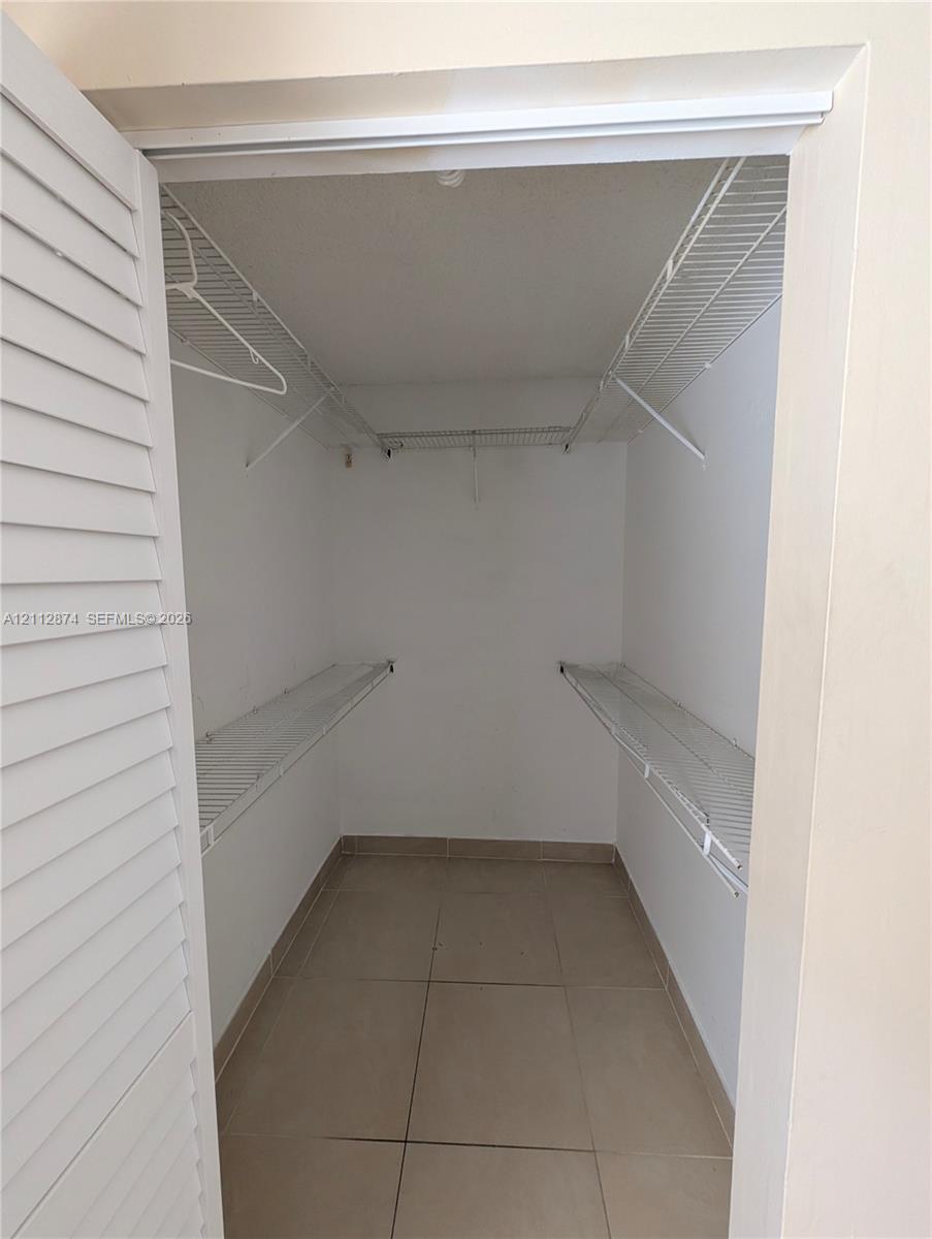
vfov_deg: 110.5
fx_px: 430
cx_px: 466
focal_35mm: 12
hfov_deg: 94.6
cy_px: 620
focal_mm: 2.02
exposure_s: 1/23.9
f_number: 1.7
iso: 202
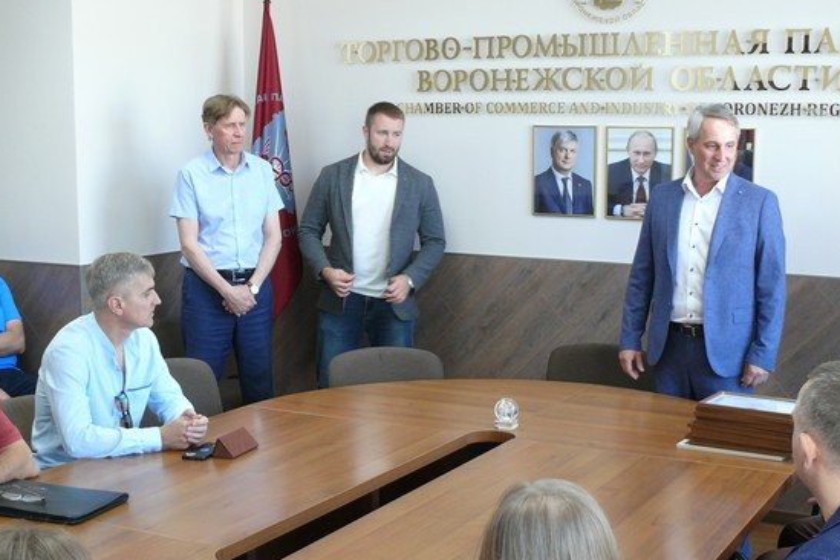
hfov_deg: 37.5
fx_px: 1237
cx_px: 393
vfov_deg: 25.3
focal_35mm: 53
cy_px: 407
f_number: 2.8
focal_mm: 7.4
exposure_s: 1/30
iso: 160
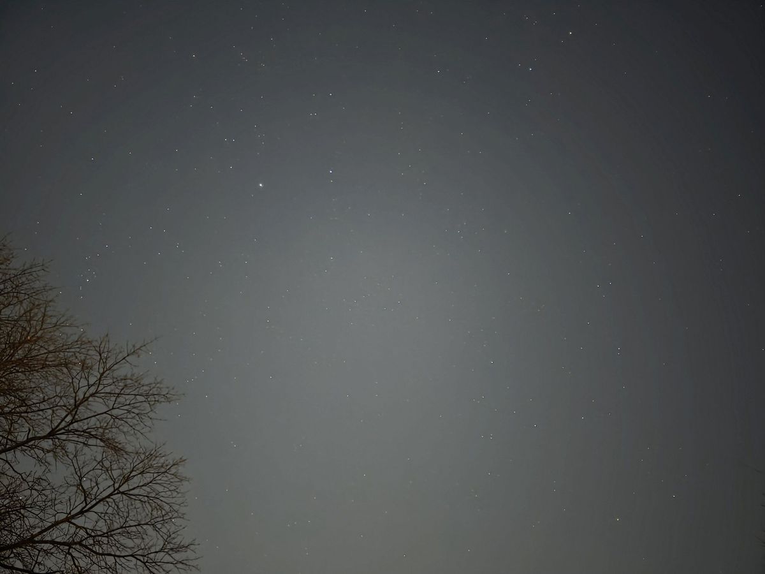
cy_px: 287
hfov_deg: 73.9
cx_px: 382
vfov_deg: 58.9
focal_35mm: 23
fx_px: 508
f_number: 1.7
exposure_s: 5.49
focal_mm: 6.3
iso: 640
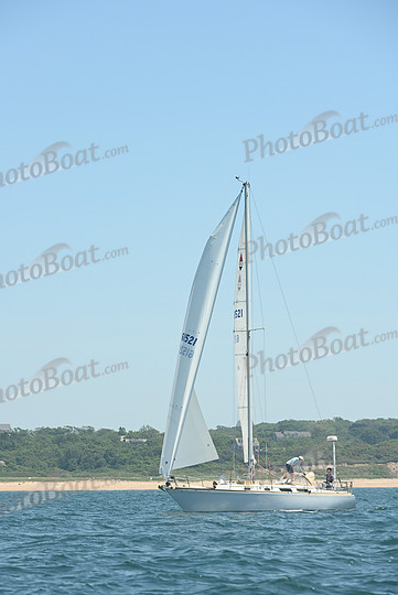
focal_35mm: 161
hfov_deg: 8.5
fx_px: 2665
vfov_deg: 12.7
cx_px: 186
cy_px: 309
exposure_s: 1/1000
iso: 320
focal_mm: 150
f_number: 7.1
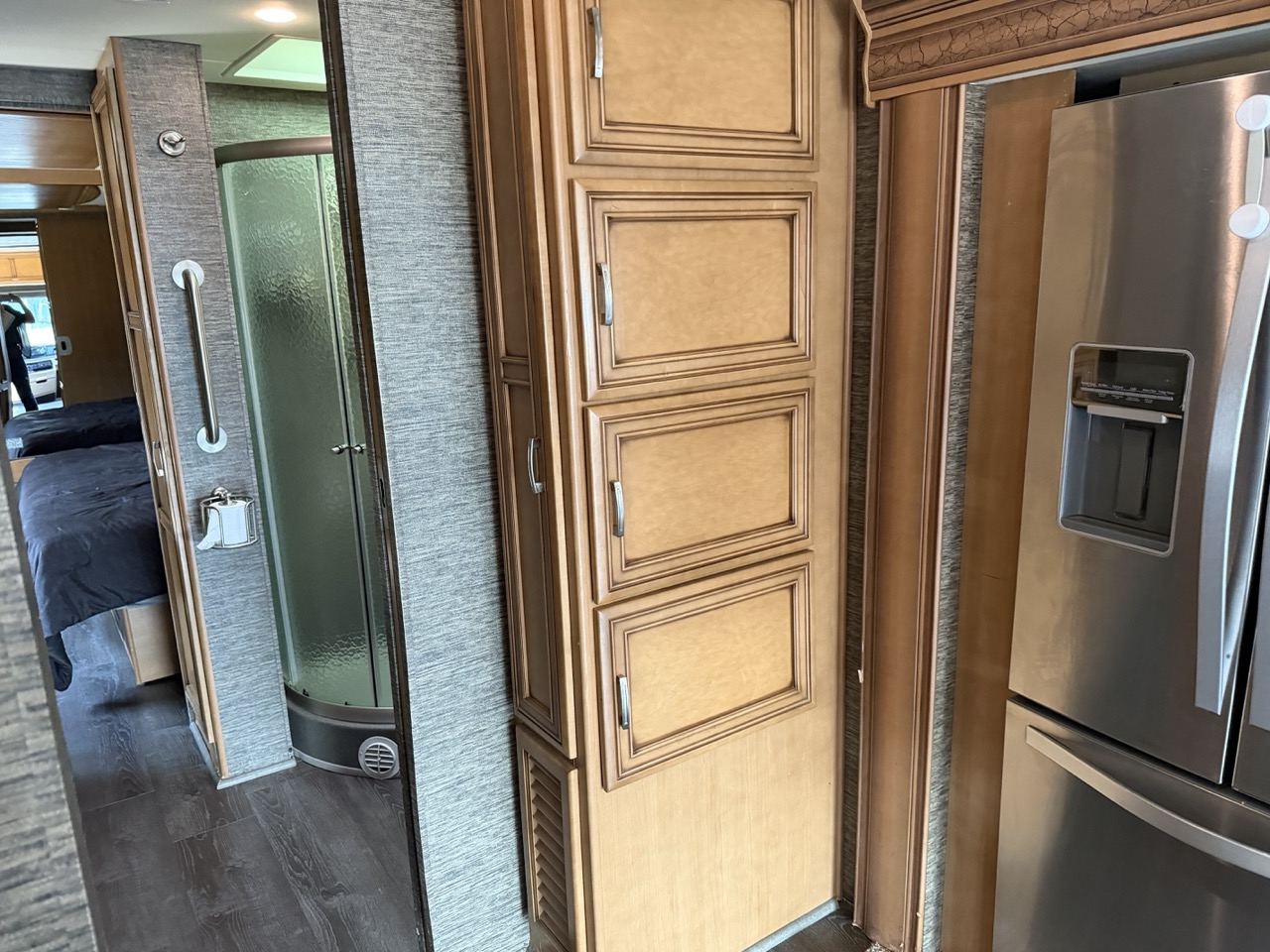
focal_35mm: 24
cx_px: 635
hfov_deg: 71.6
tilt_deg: -8.6
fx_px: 881
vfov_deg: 56.8
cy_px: 476
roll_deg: +3.4
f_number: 1.78
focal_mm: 6.76
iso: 800
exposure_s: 1/56
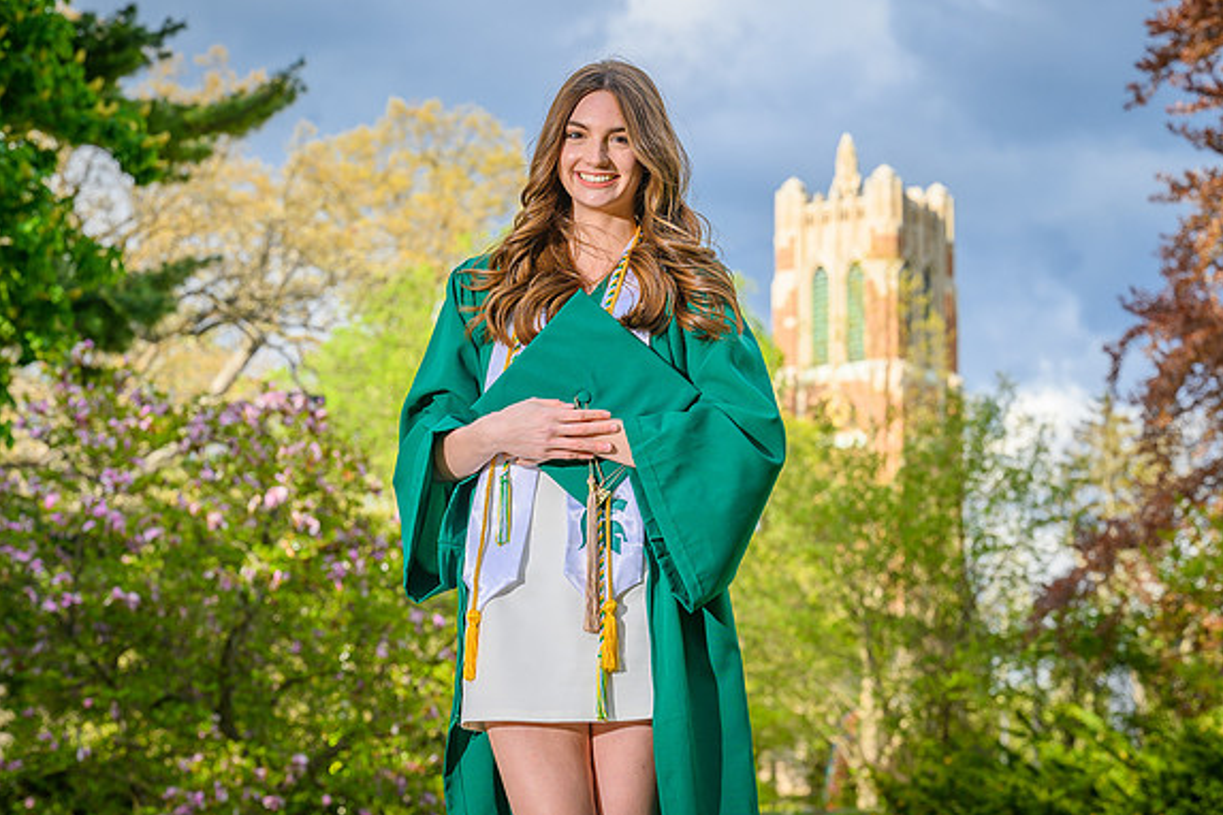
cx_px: 570
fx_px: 2921
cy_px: 436
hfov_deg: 23.6
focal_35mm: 86
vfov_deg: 15.9
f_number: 5
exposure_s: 1/400
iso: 100
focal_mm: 70
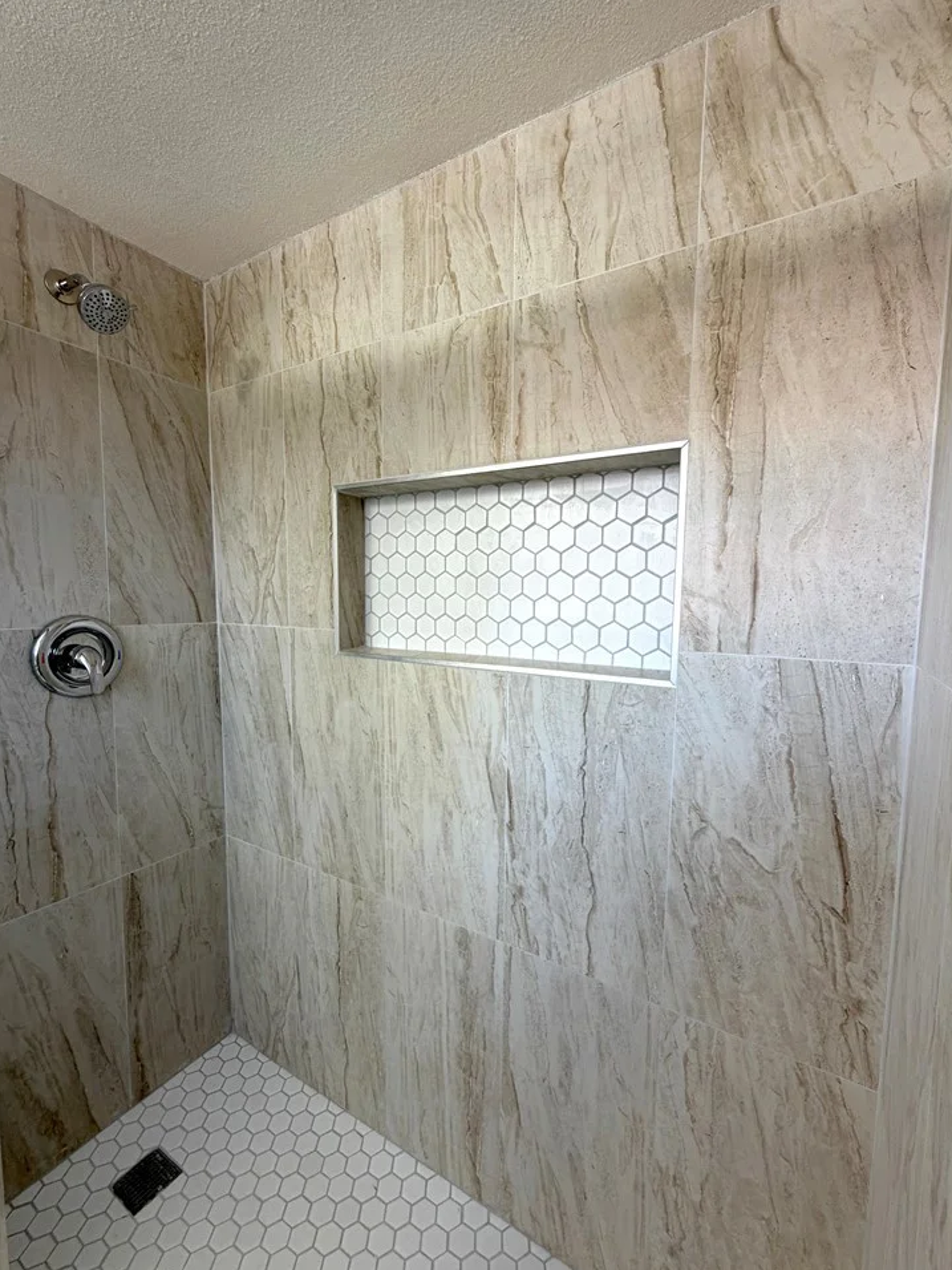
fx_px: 550
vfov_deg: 98.2
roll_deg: -0.1
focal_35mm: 15
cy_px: 648
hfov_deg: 81.7
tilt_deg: -5.2
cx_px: 466
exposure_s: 1/121
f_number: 2.2
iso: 160
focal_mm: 2.22
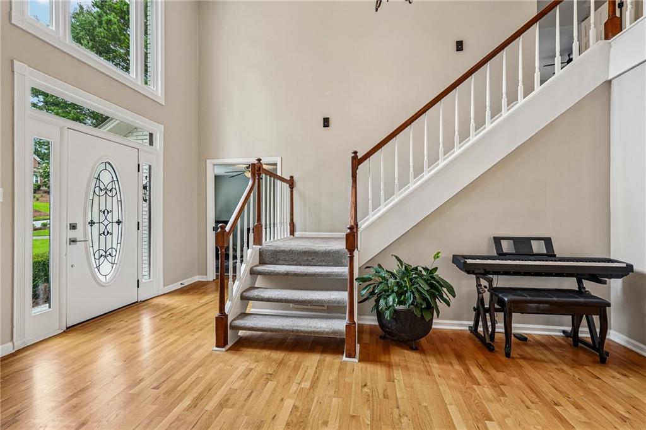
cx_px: 323
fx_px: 287
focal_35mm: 16
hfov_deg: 96.8
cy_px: 215
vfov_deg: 73.7
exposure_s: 1/30
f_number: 8
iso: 800
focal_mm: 16
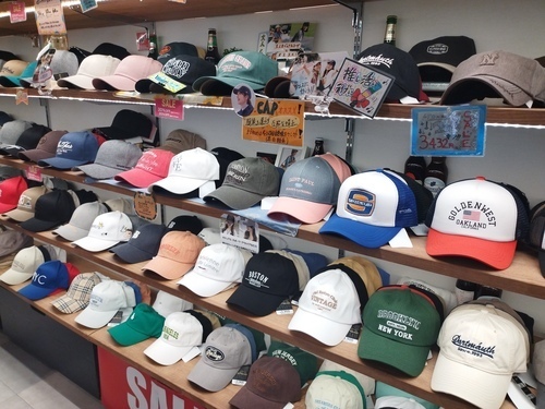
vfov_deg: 51.4
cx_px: 272
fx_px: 425
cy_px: 204
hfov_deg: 65.3
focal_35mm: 27
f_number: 1.79
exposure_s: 1/100
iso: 77
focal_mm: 4.7
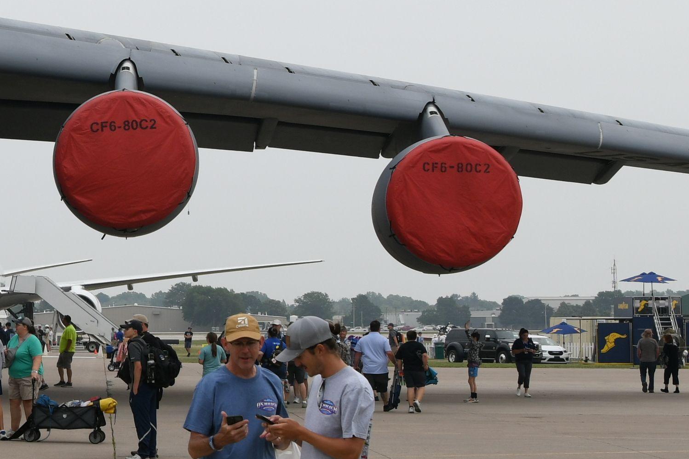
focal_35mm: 124
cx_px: -283
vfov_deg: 11.1
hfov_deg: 15.5
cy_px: 167
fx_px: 2373
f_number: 8
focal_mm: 30
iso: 200
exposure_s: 1/250
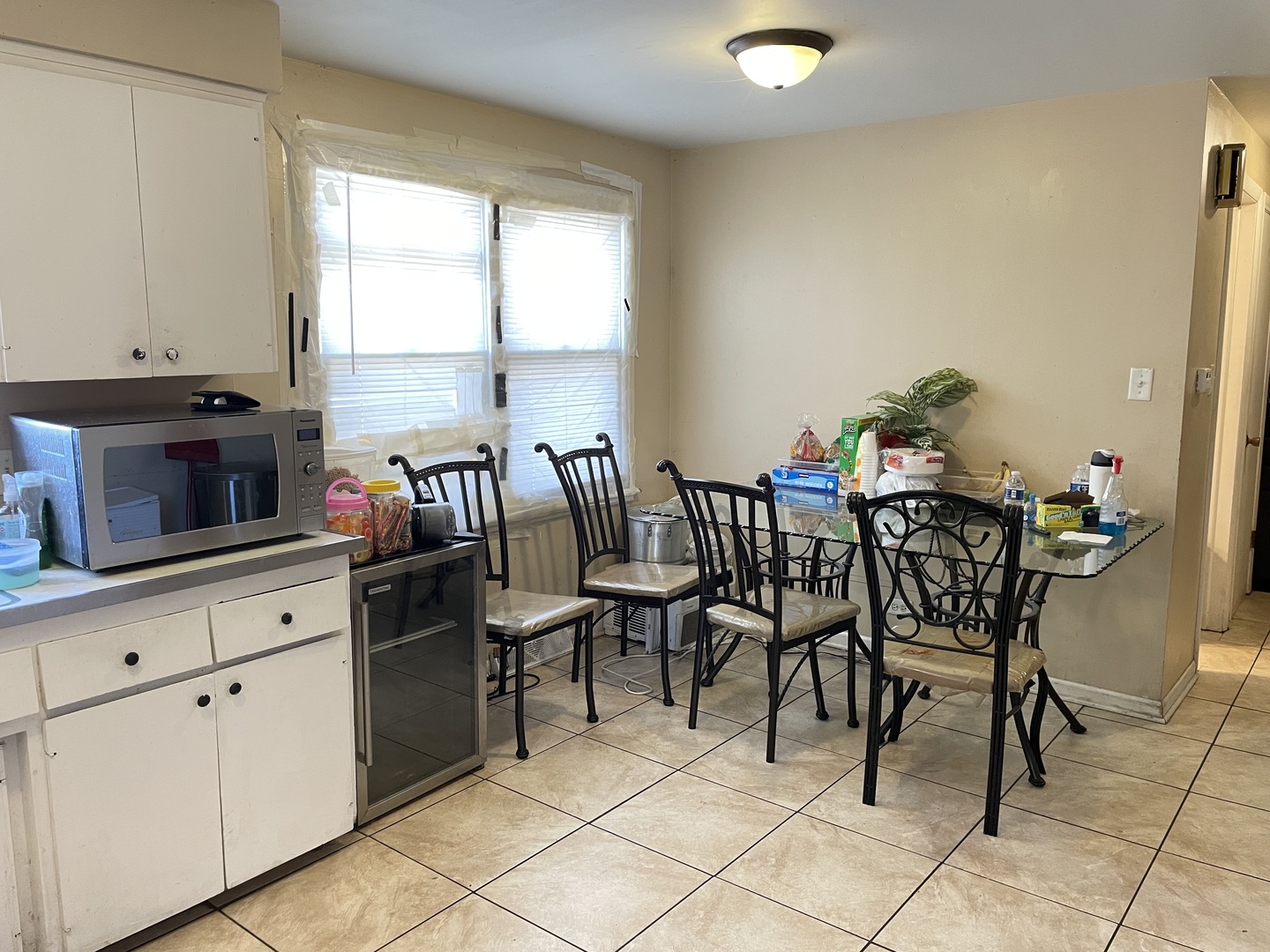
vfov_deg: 53.1
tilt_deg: -8.4
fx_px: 954
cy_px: 476
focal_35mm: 26
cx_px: 635
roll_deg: +0.5
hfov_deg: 67.3
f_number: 1.6
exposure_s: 1/60
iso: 250
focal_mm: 4.2
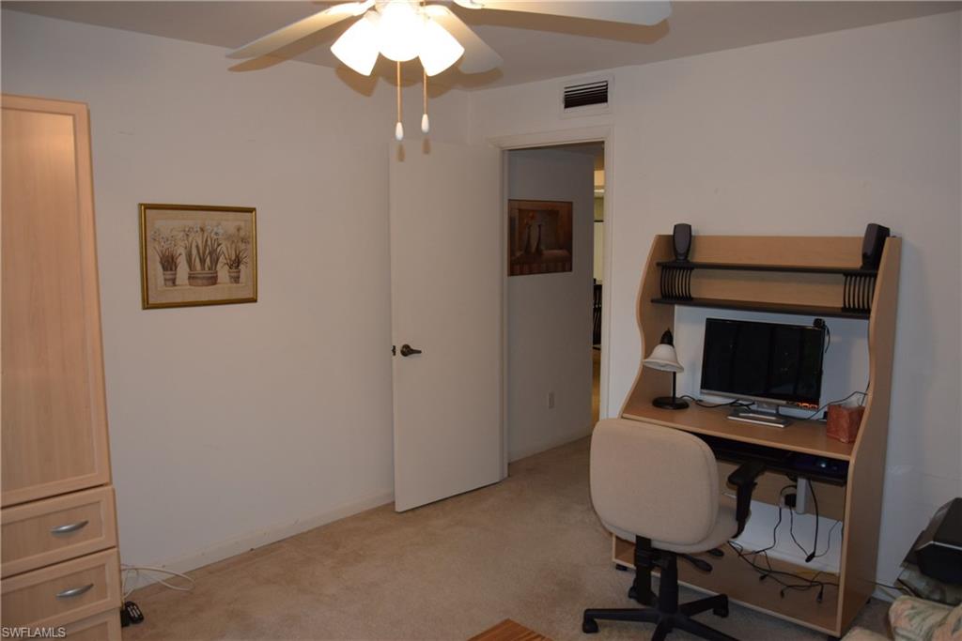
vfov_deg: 47.9
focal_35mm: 27
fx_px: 722
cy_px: 320
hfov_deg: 67.4
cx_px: 481
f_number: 3.5
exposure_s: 1/60
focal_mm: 18
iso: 800
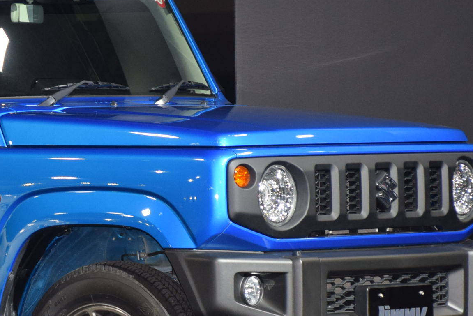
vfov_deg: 4.4
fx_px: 4102
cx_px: 0
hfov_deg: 6.6
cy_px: 228
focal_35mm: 312
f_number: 5.3
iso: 800
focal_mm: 80
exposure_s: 1/80
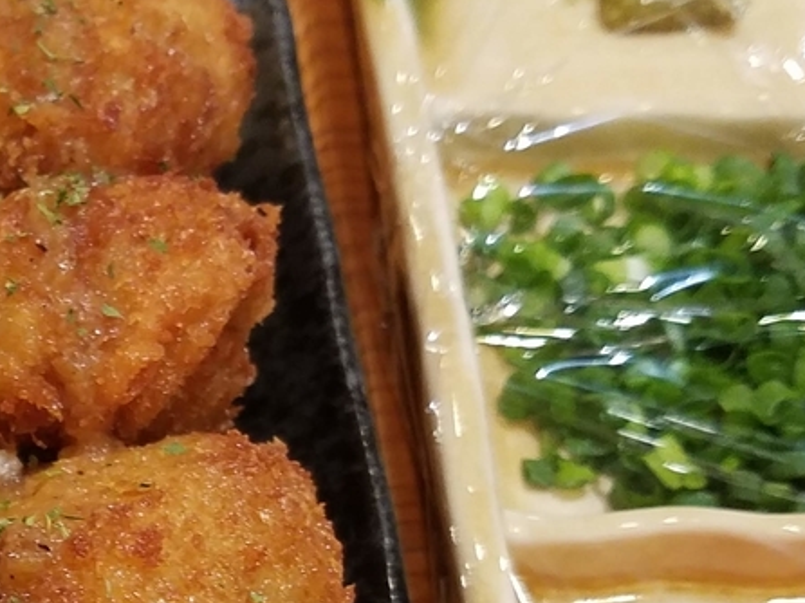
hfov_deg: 25.4
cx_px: -125
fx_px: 1627
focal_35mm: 70
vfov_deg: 20.1
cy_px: 654
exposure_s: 1/30
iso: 125
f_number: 1.7
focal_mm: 4.2
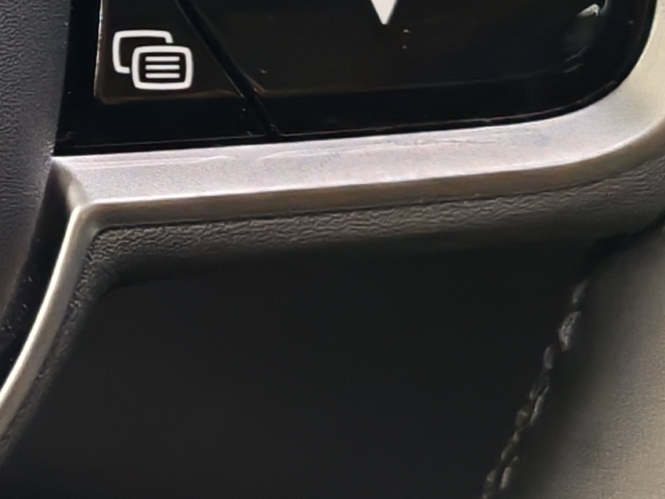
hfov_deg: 10.3
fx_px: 3382
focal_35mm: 176
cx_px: -706
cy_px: -212
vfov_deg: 8.3
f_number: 1.9
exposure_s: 1/50
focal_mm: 6.12
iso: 1000
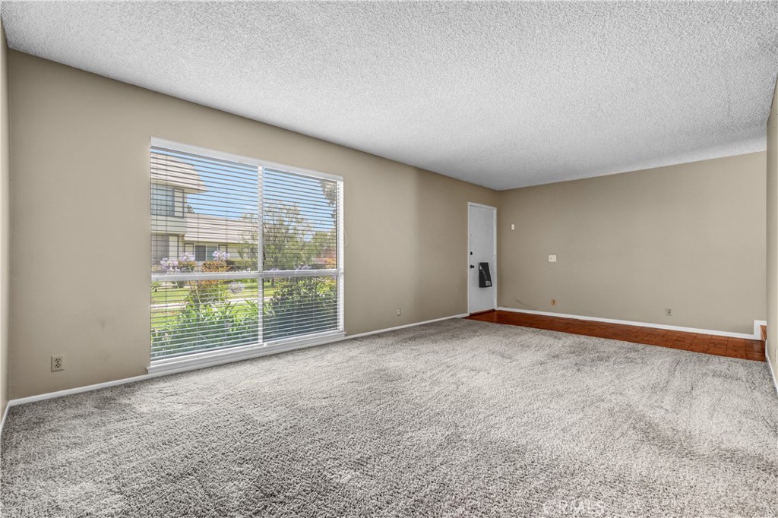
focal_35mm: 15
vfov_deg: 77.3
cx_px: 389
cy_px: 259
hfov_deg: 100.4
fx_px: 324
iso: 400
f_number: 9
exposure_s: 1/13
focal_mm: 10
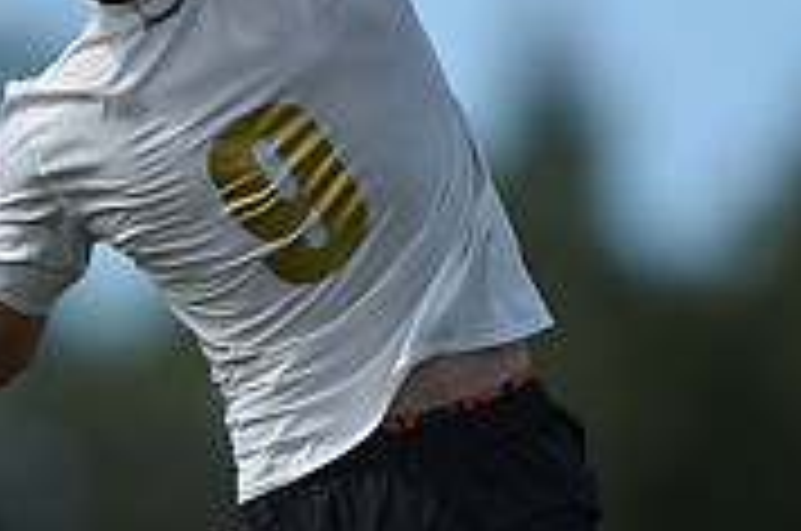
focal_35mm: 1306
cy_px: 108
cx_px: 288
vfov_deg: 1.0
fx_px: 29006
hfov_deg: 1.6
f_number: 2.8
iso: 200
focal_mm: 400
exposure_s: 1/5000
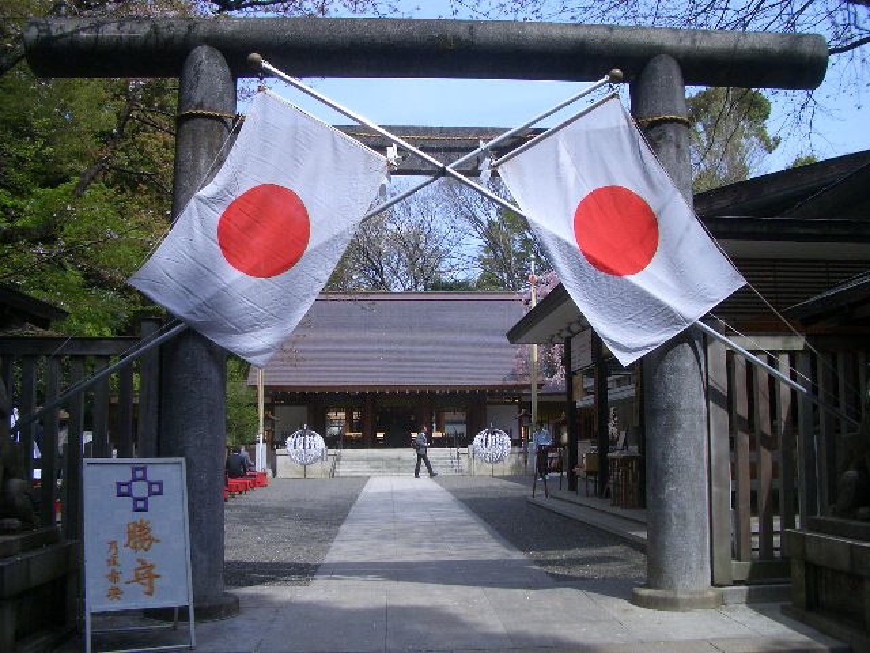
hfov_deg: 52.6
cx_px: 435
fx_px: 880
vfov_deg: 40.7
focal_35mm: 35
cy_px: 326
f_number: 4.3
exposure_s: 1/500
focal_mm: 5.8
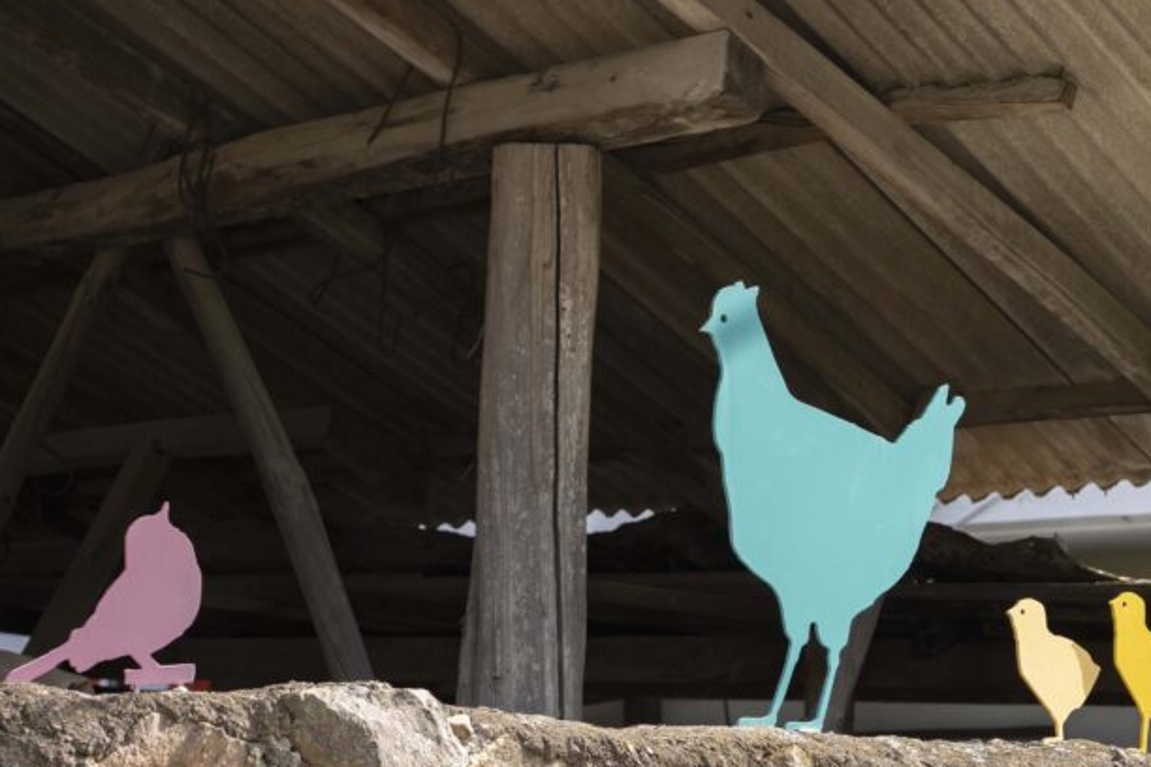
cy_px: 443
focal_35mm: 97
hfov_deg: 21.0
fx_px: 3101
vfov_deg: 14.1
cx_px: 621
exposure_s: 1/80
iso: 100
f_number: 6.3
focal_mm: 58
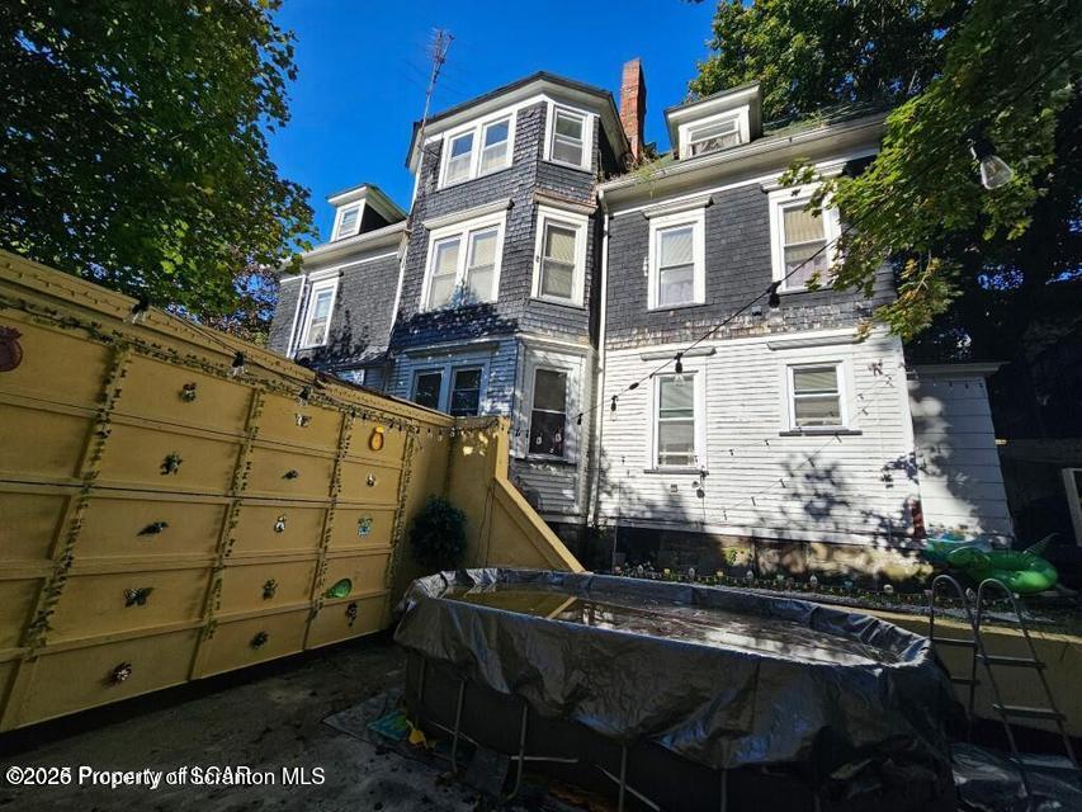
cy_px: 406
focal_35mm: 13
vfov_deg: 89.9
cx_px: 541
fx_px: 406
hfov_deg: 106.2
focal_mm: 2.2
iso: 50
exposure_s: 1/1480
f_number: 2.2
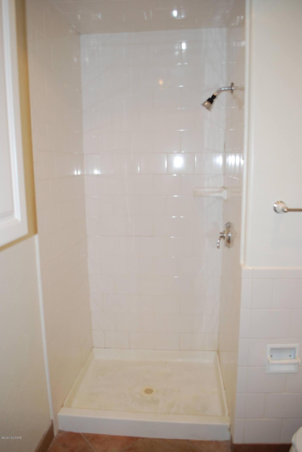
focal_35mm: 27
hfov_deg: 48.0
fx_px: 339
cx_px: 151
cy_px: 226
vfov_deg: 67.3
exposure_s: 1/60
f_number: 3.5
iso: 200
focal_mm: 18
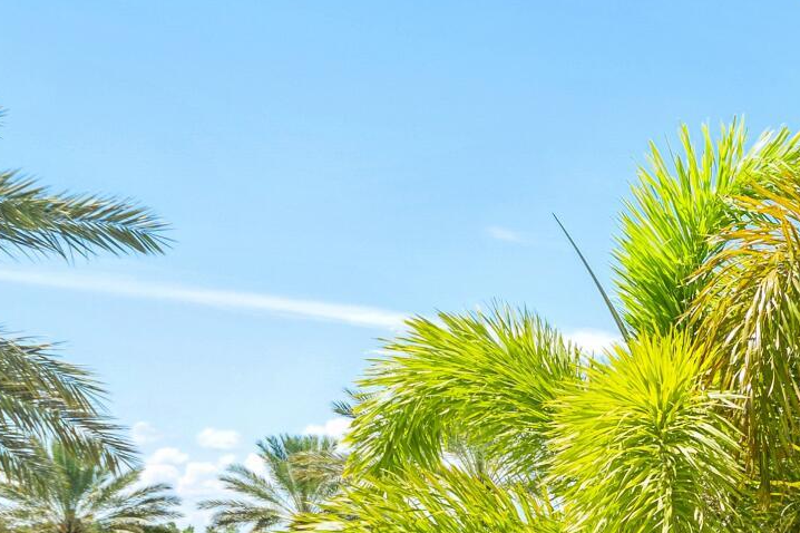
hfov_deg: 20.9
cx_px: 1389
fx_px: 1577
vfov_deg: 18.5
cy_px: 566
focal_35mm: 71
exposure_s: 1/125
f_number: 8
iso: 100
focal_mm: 17
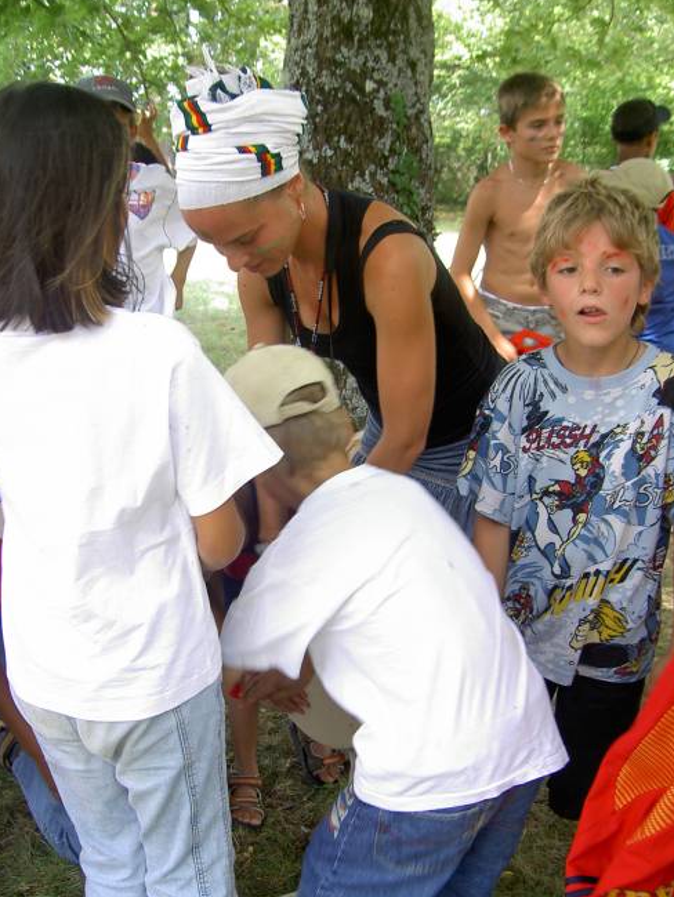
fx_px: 1245
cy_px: 501
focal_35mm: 48
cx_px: 296
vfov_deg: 39.6
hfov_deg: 30.3
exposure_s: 1/60
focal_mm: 8
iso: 100
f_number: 2.8
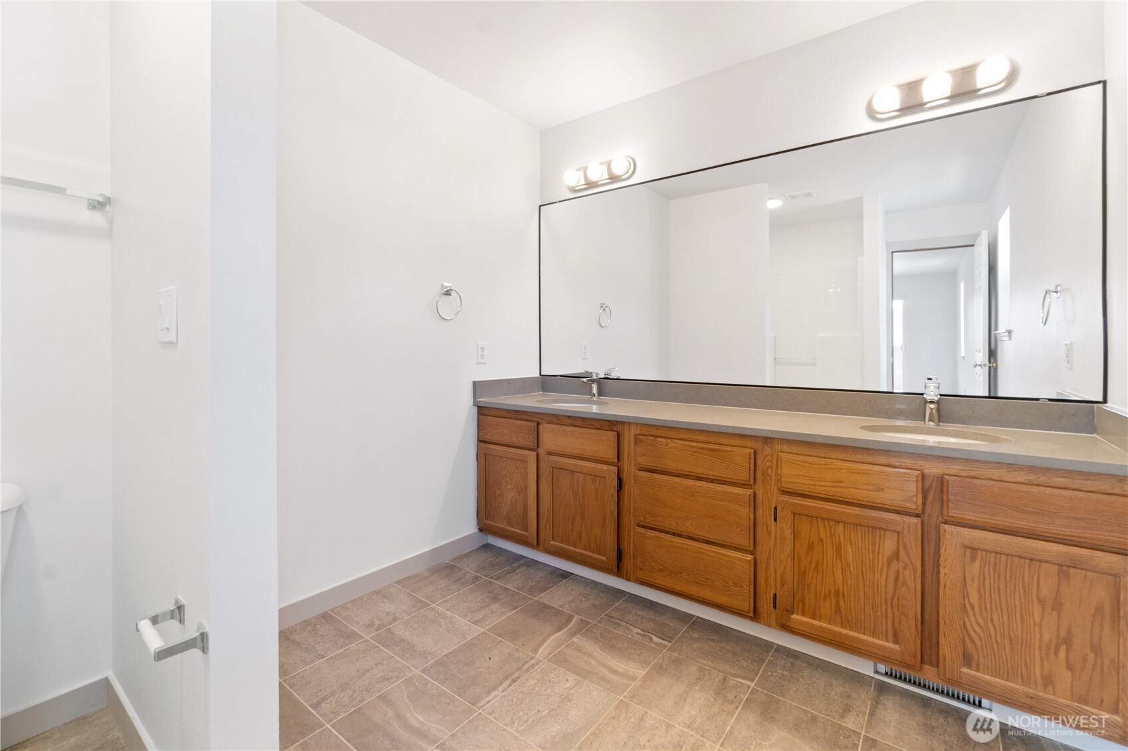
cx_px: 564
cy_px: 376
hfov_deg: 100.4
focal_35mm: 15
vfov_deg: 77.3
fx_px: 470
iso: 250
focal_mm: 10
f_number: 11
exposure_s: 1/2
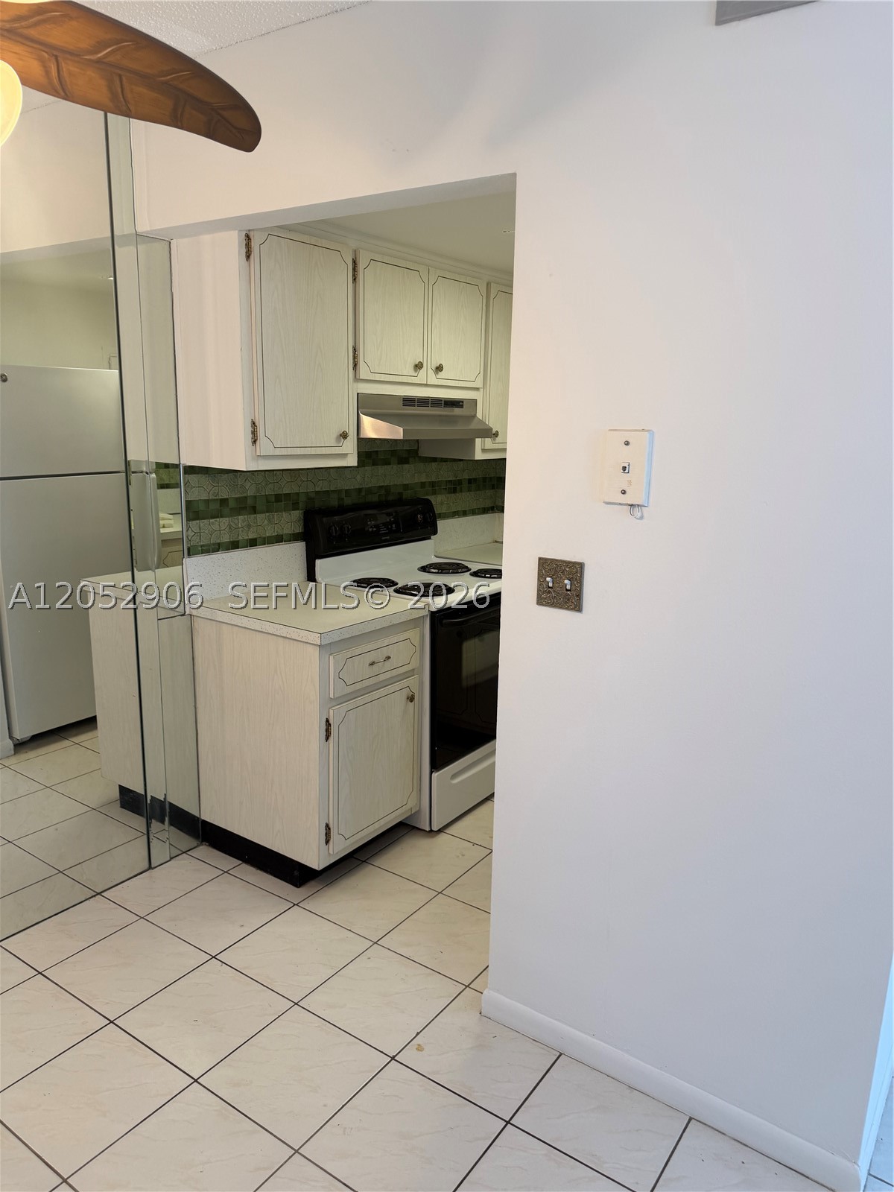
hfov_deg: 56.8
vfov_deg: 71.6
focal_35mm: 24
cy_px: 596
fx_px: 826
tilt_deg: -13.0
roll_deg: -1.9
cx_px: 447
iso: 80
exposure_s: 1/121
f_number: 1.78
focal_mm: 6.76
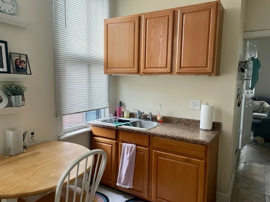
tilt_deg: -6.5
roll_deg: -0.8
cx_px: 135
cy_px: 101
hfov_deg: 67.3
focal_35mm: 26
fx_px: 203
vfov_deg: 53.1
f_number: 1.6
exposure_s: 1/60
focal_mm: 4.2
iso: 250
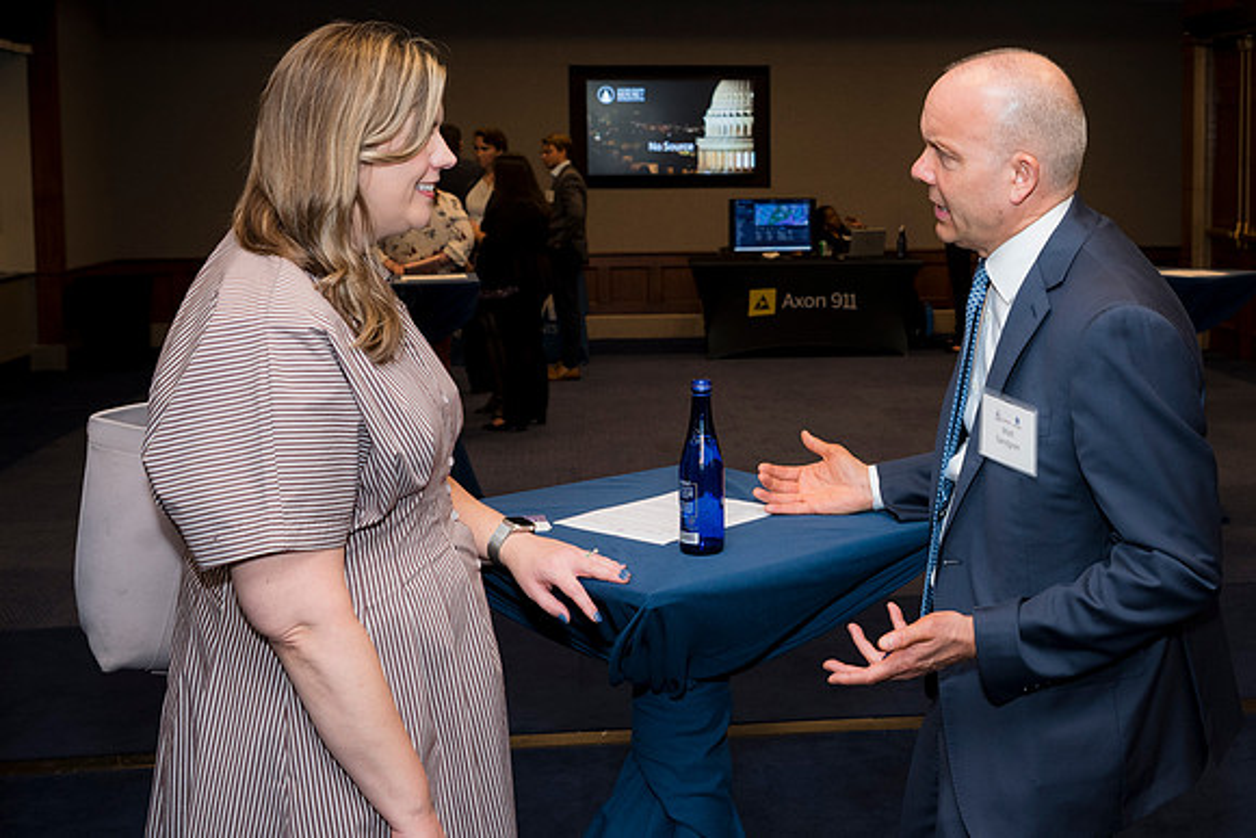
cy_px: 419
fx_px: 1326
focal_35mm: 38
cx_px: 628
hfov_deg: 50.7
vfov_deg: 35.1
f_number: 5
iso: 800
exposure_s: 1/125
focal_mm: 38
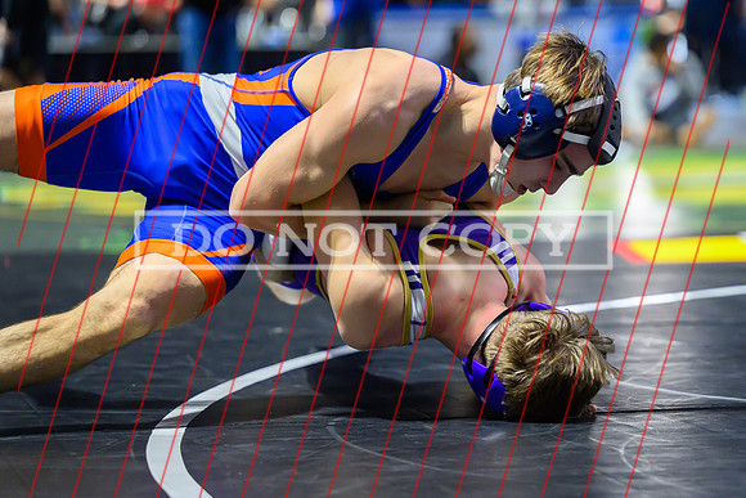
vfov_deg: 8.1
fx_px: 3531
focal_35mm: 170
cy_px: 190
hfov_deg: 12.0
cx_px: 526
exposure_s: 1/640
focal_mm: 120
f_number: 2.8
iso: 4000
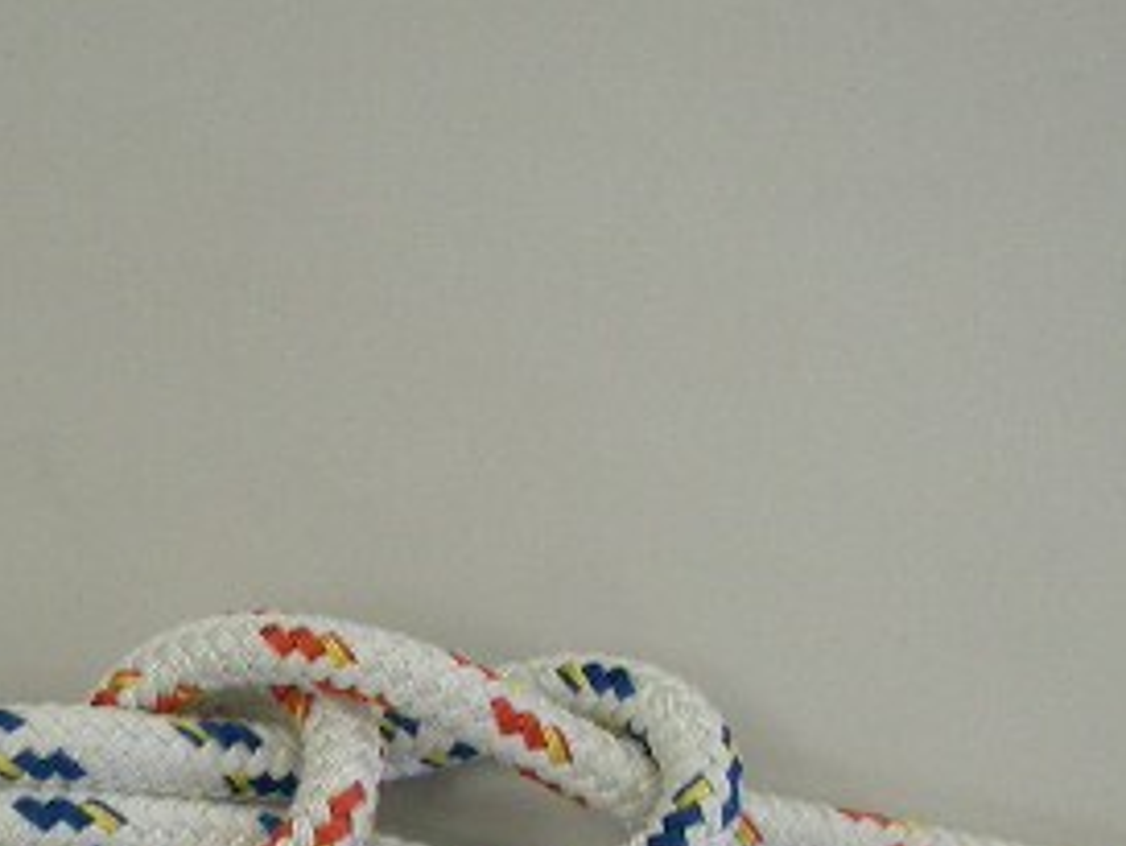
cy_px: 846
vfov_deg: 17.6
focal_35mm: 82
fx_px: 2668
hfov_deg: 23.6
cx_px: 313
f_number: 2.6
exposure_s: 1/60
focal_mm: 5.8
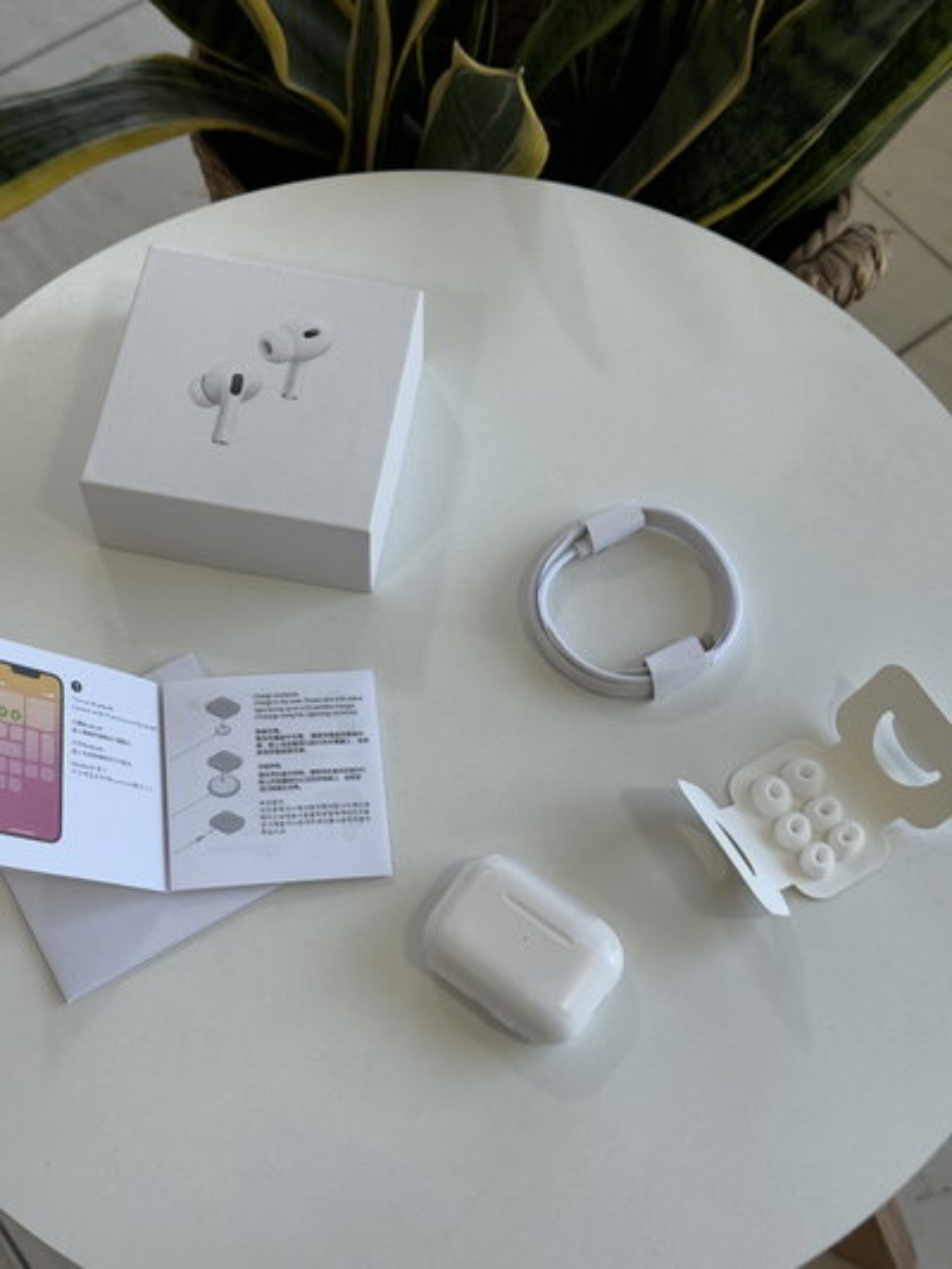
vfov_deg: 39.6
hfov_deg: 30.3
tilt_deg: -63.5
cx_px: 476
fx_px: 1759
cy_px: 634
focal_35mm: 48
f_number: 1.78
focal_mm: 6.76
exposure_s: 1/370
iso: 64
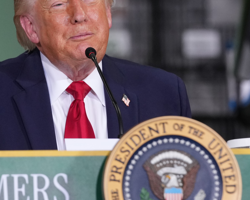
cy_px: 91
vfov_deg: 3.5
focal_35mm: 444
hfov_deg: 4.4
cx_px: 3
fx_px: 3285
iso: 2000
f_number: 4.5
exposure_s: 1/320
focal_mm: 155
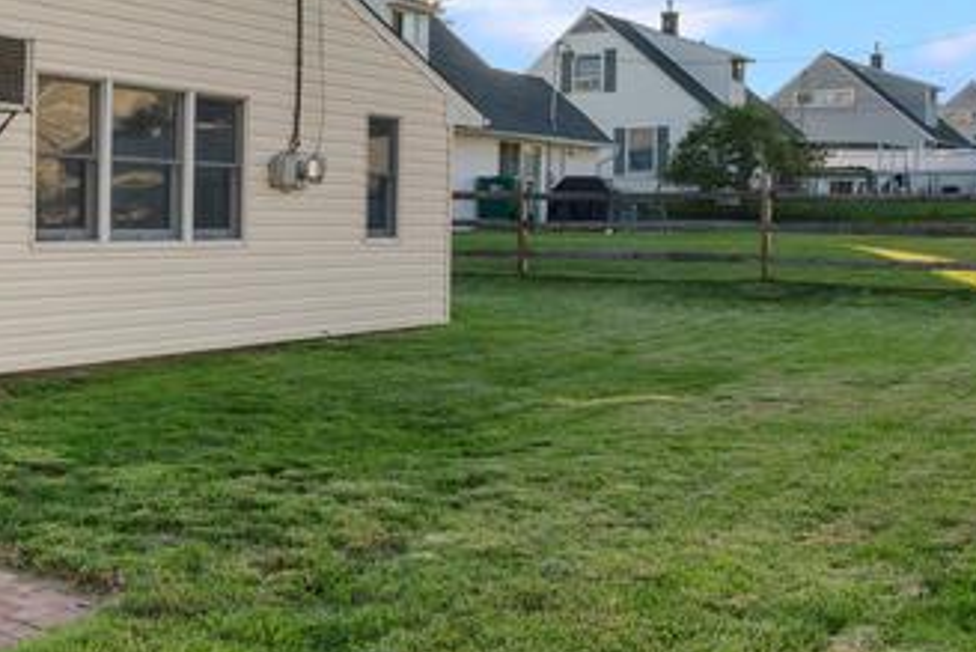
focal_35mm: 50
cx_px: 113
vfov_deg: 27.0
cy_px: 275
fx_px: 1356
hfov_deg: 37.2
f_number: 11
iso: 640
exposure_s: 1/100
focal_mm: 16
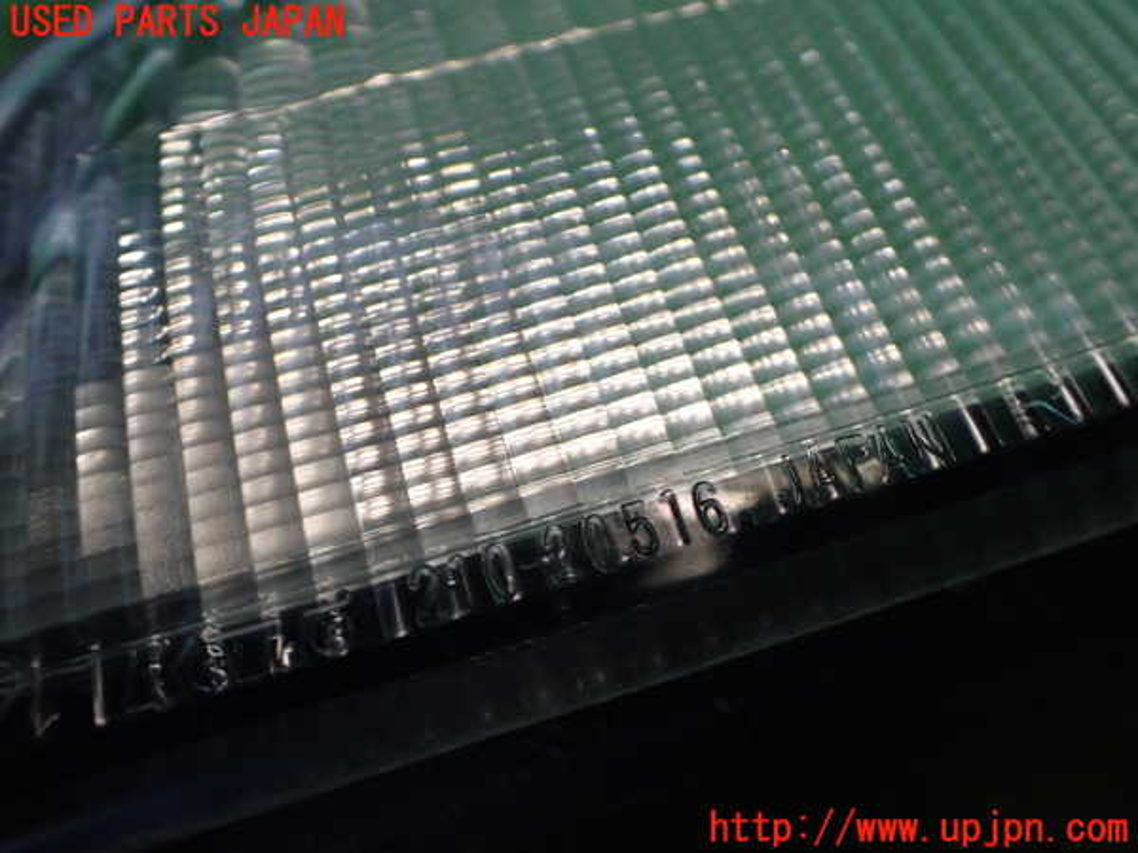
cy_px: 426
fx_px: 986
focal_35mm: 30
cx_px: 569
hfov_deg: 60.0
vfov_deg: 46.8
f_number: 2.3
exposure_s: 1/125
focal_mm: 5.4
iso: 400
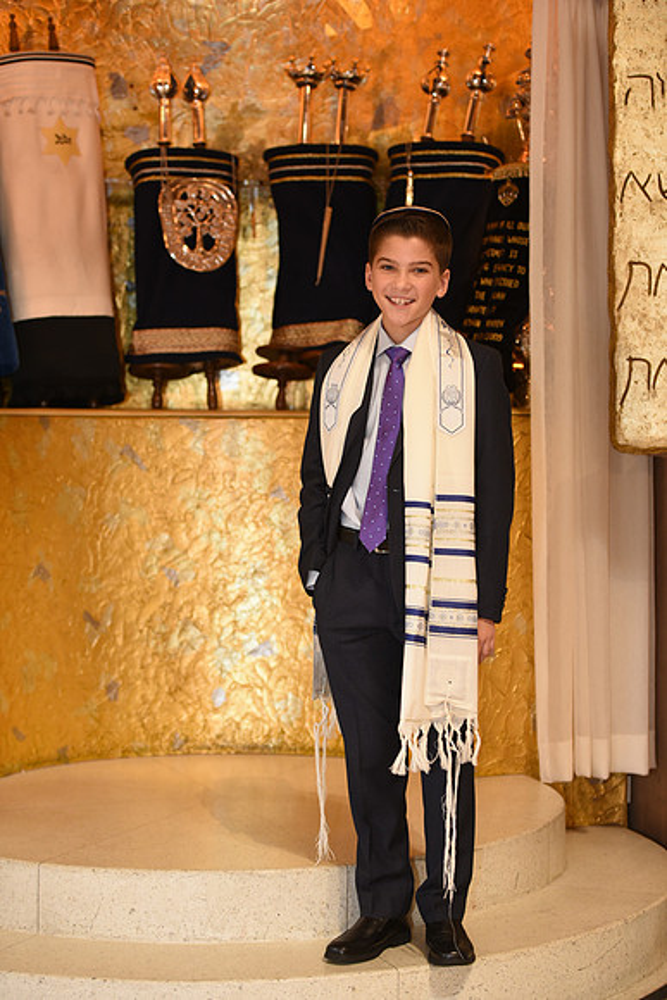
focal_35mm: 70
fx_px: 1944
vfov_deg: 28.8
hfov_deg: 19.5
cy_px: 500
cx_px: 334
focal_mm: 70
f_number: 3.2
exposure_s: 1/125
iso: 1000
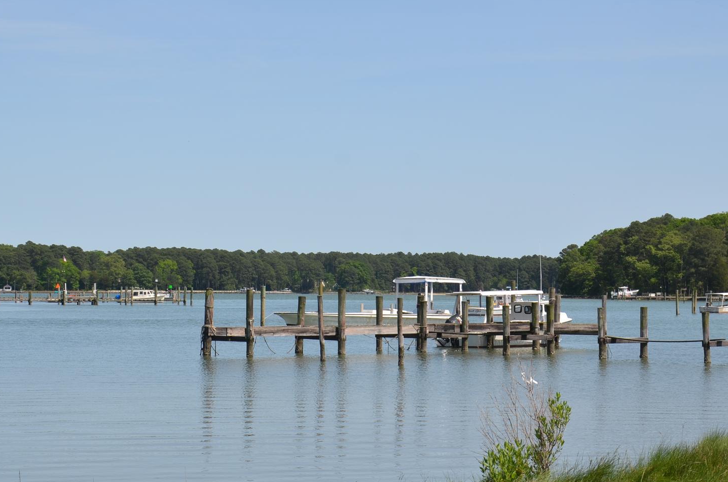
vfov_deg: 13.4
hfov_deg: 20.1
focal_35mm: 102
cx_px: 373
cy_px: 258
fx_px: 2058
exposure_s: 1/320
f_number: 9
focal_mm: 48
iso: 100
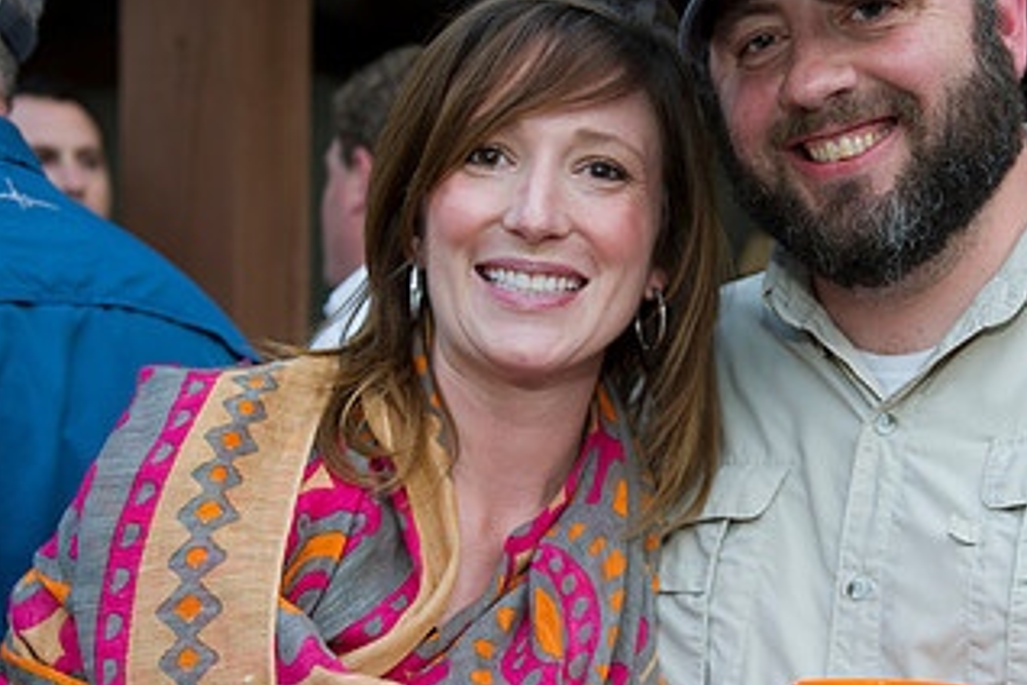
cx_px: 730
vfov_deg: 18.6
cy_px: 417
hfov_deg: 27.4
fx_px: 2082
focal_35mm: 73
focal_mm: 40
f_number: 3.5
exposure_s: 1/100
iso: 640
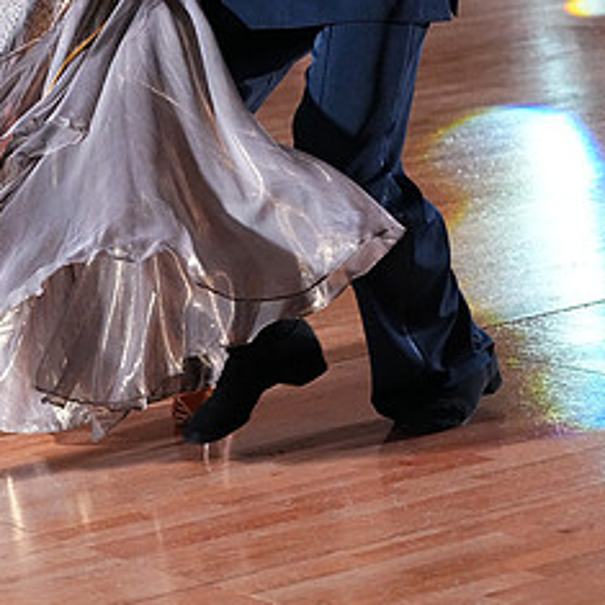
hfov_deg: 10.4
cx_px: 194
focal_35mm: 168
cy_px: -108
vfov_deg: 10.3
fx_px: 3322
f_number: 5
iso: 8000
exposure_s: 1/400
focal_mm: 80
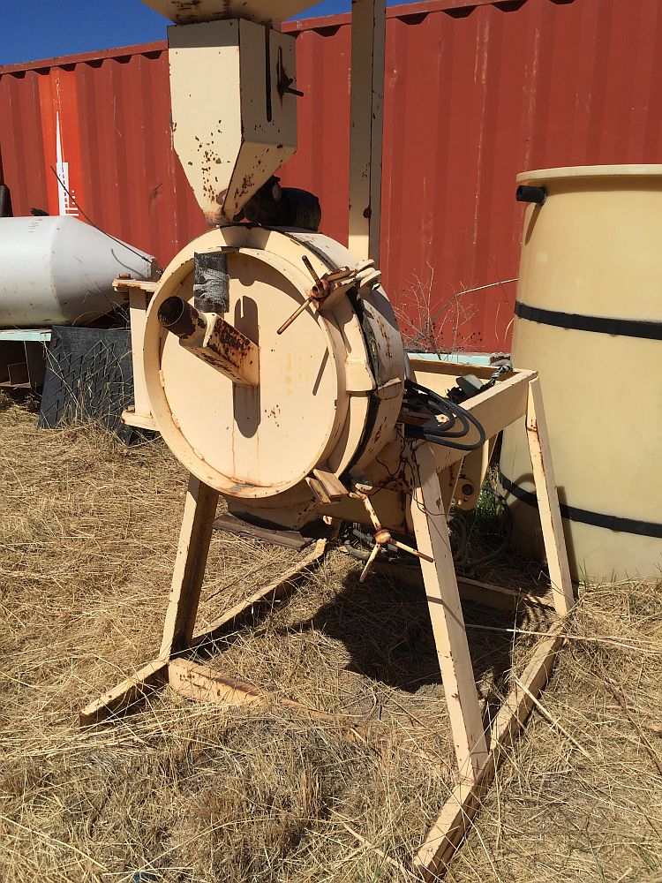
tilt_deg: -14.7
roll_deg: +0.8
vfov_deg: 61.7
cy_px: 442
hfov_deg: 48.2
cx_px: 331
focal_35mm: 29
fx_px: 739
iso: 32
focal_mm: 4.15
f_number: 2.2
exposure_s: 1/4405
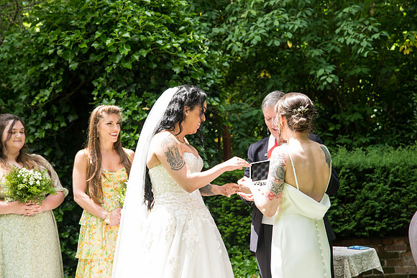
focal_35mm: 70
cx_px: 208
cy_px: 139
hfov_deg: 28.8
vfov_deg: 19.5
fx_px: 811
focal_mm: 70
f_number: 5
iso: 500
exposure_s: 1/400
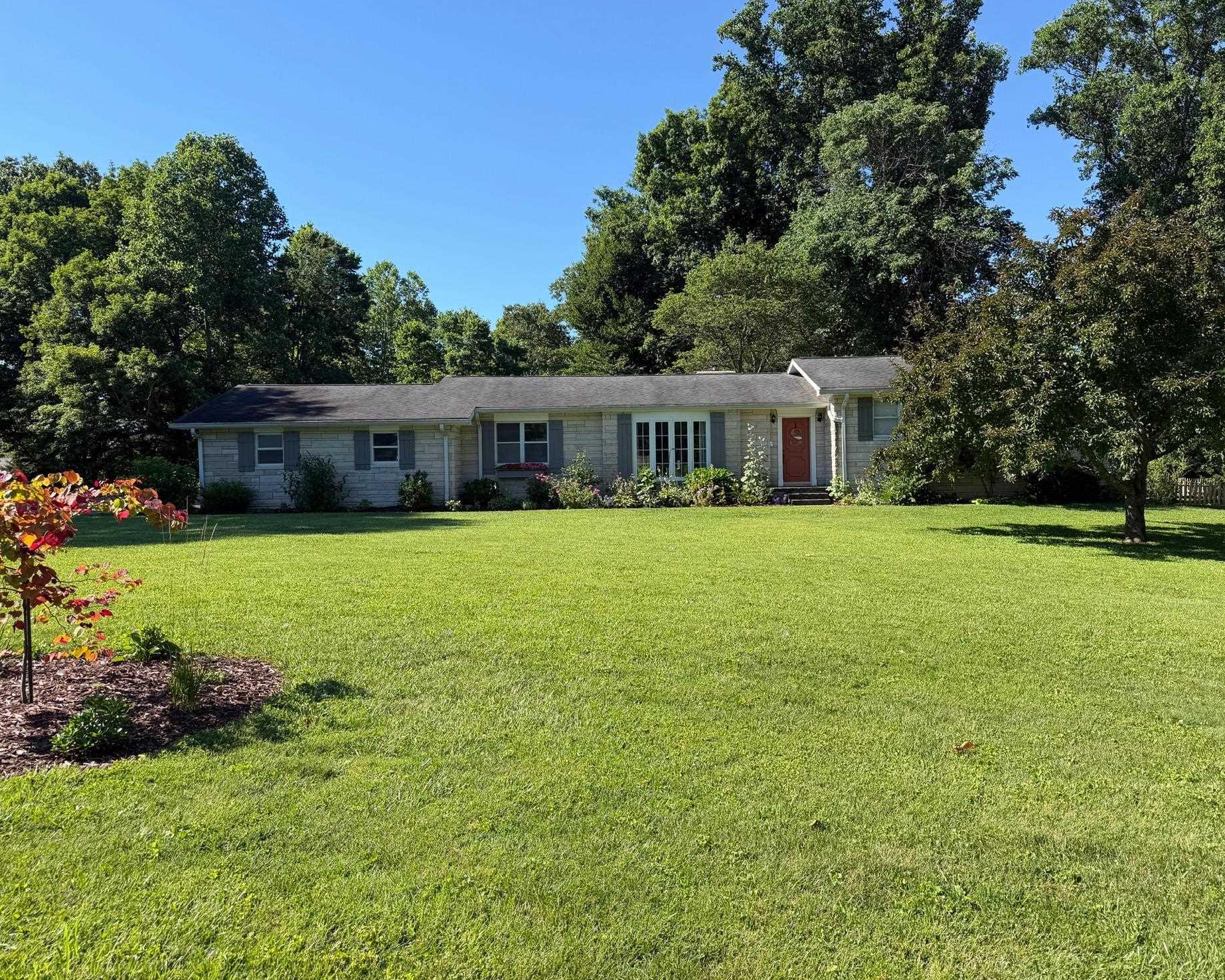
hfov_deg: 65.9
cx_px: 660
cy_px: 474
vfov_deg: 54.9
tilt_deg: -1.0
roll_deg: +1.2
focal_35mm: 26
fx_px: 943
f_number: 1.78
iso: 80
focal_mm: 6.76
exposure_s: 1/2611
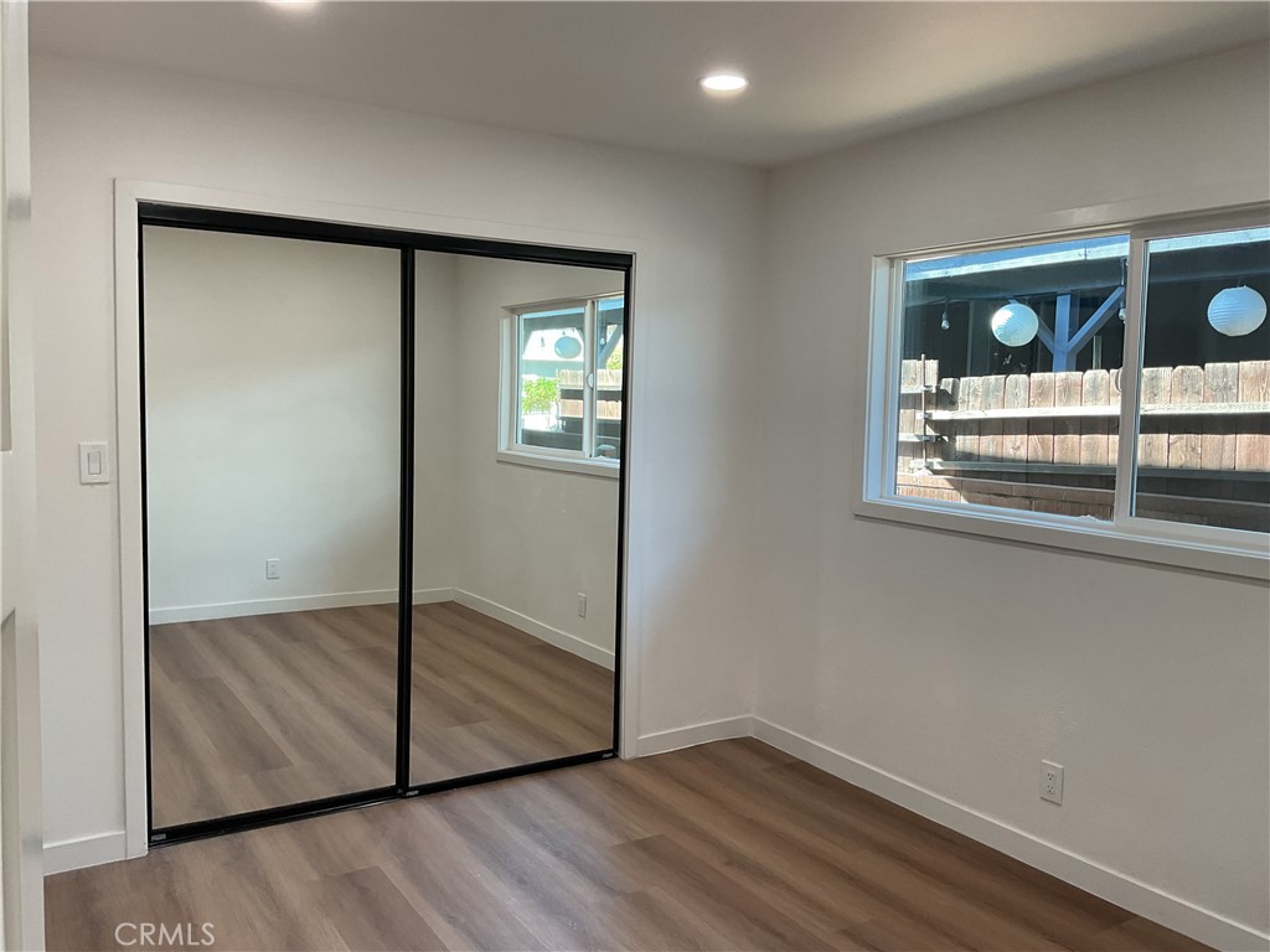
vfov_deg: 48.2
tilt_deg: -3.2
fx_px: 1064
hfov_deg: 61.7
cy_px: 476
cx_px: 635
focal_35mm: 29
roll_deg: -2.8
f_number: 1.8
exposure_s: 1/60
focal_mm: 3
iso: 40
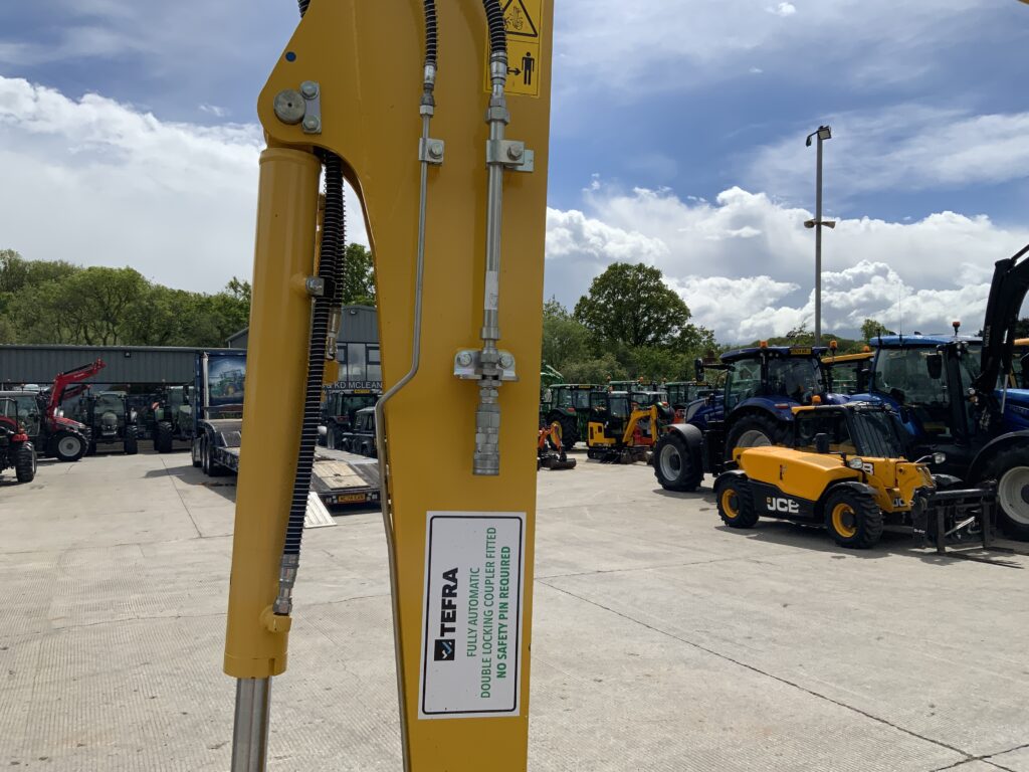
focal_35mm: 29
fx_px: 862
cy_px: 386
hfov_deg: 61.7
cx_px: 514
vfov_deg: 48.2
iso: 20
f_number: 1.8
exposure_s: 1/4065
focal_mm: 3
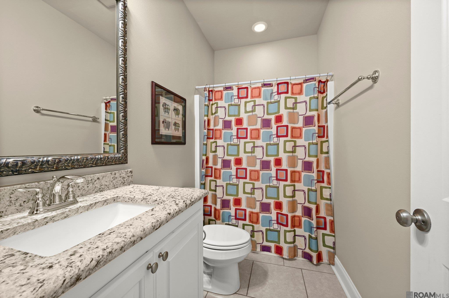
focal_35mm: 14
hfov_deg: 104.3
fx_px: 174
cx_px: 224
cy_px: 149
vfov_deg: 81.1
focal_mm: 14
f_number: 10
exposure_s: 1/2.5
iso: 200
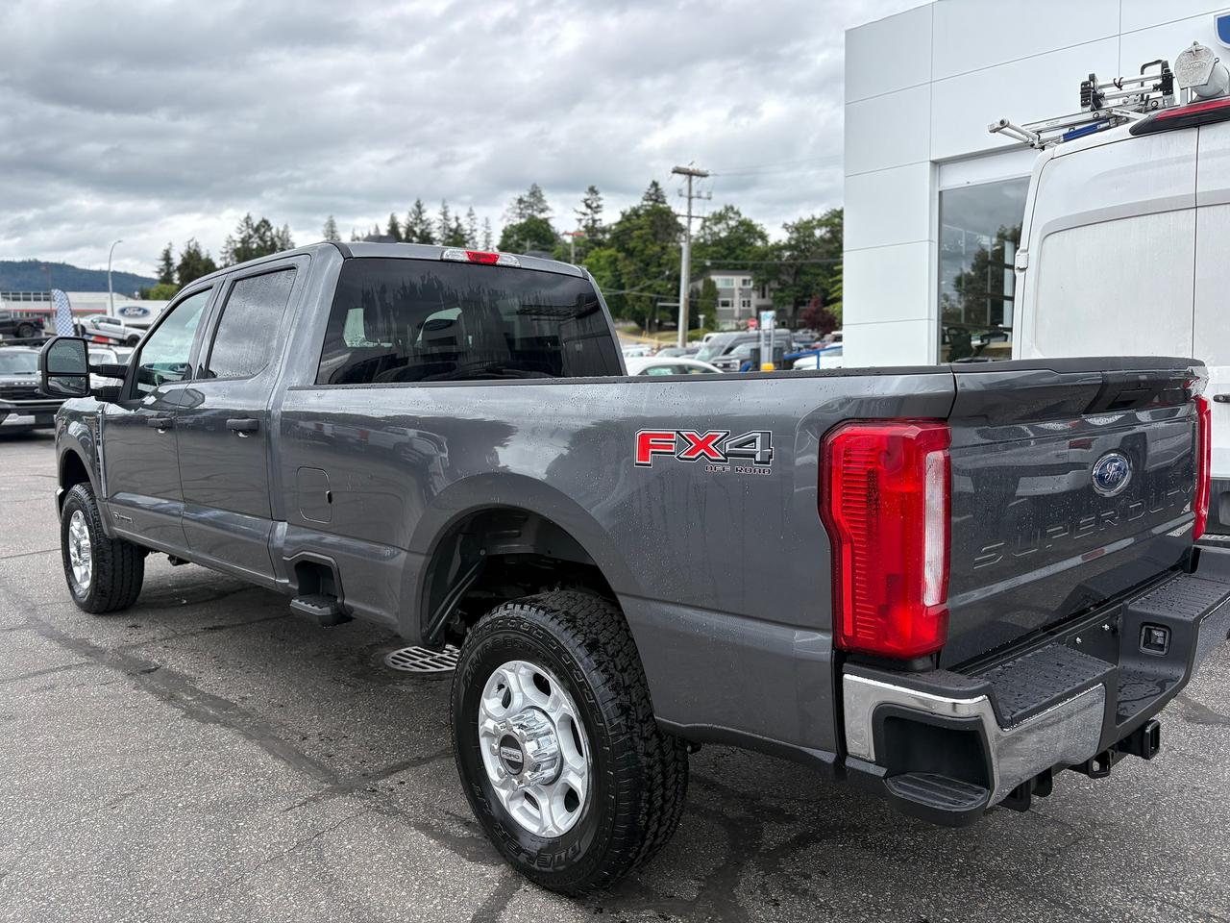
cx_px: 615
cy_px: 462
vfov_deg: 53.1
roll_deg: +0.8
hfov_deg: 67.3
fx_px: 924
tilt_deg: -4.5
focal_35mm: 26
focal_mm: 5.96
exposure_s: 1/1451
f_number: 1.6
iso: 64
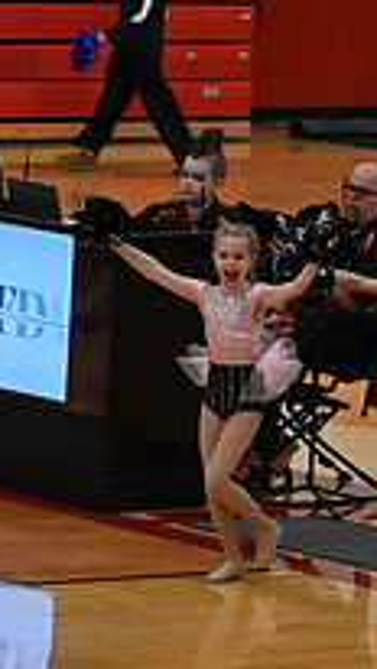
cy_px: 369
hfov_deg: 3.3
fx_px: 6446
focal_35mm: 363
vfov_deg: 5.9
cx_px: -523
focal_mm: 82
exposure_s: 1/400
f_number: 4
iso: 5000
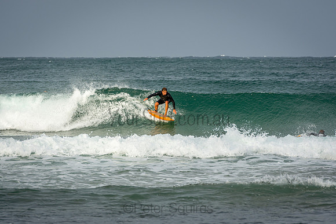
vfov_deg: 4.4
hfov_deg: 6.6
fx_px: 2895
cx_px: 168
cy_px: 112
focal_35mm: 310
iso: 200
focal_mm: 200
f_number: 5.6
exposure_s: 1/1000
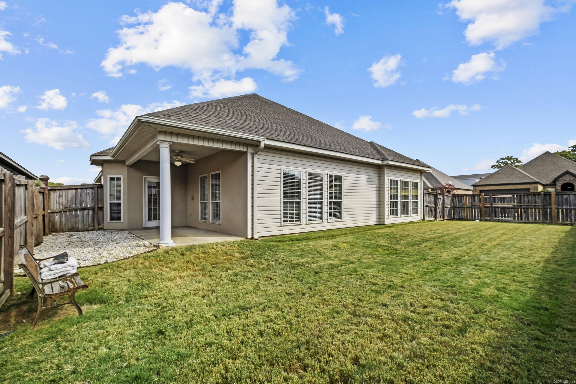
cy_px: 192
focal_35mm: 15
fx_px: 240
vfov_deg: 77.3
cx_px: 288
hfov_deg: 100.4
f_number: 8
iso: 400
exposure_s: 1/160
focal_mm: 10
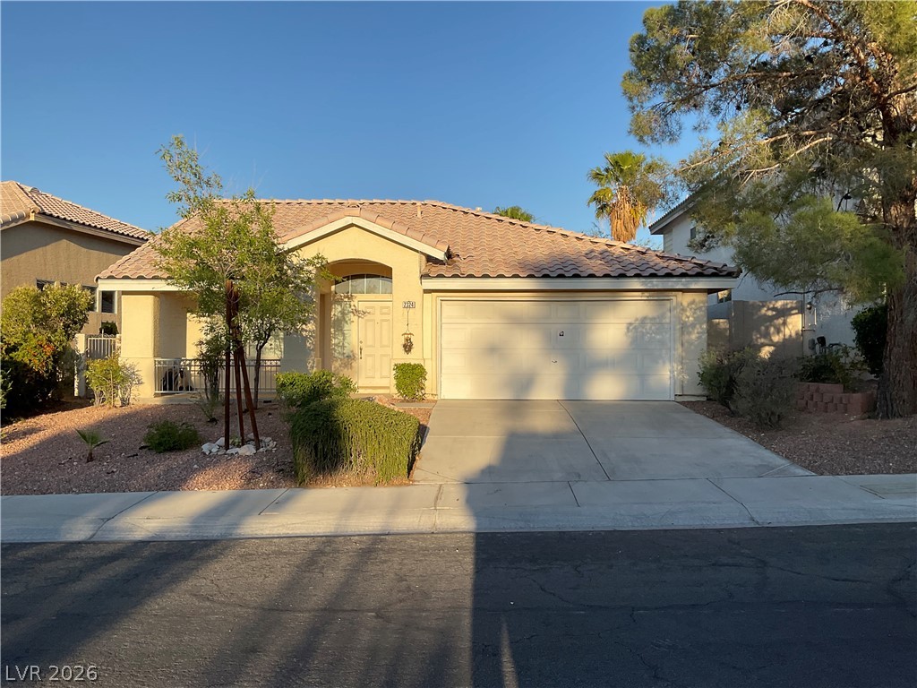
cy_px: 344
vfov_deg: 48.2
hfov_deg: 61.7
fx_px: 768
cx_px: 458
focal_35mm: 29
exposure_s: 1/1221
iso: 16
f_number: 1.8
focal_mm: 3
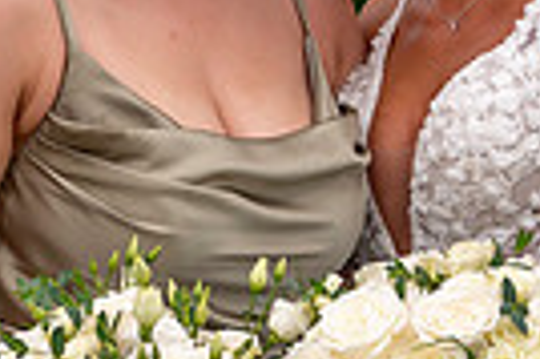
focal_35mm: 302
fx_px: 4524
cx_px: 306
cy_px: -8
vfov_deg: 4.5
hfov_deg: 6.8
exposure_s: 1/1000
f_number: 4
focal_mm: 70
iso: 200
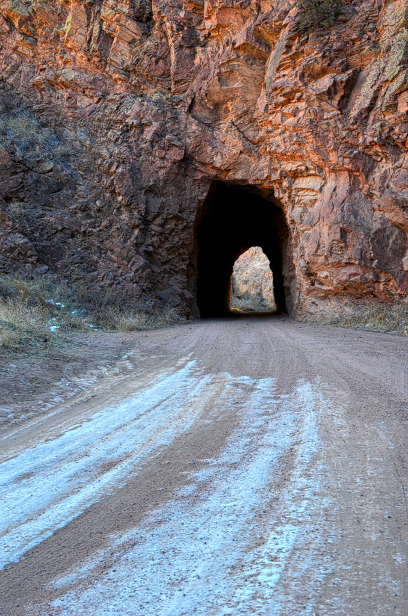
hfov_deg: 27.9
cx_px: 204
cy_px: 308
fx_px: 820
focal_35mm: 48
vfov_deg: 41.2
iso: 500
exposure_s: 1/60
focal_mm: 32
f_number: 8
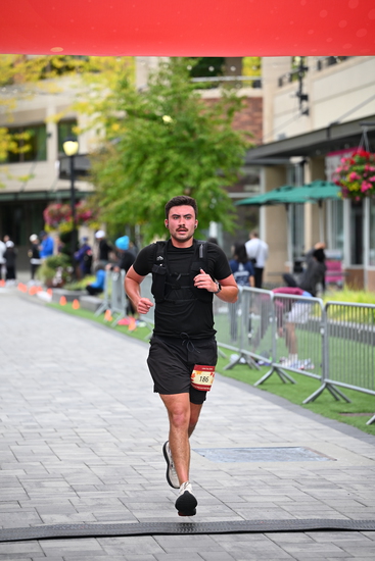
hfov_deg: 12.5
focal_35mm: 110
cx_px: 188
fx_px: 1718
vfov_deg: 18.6
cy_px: 280
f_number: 2.8
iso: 640
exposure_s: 1/2000
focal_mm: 110
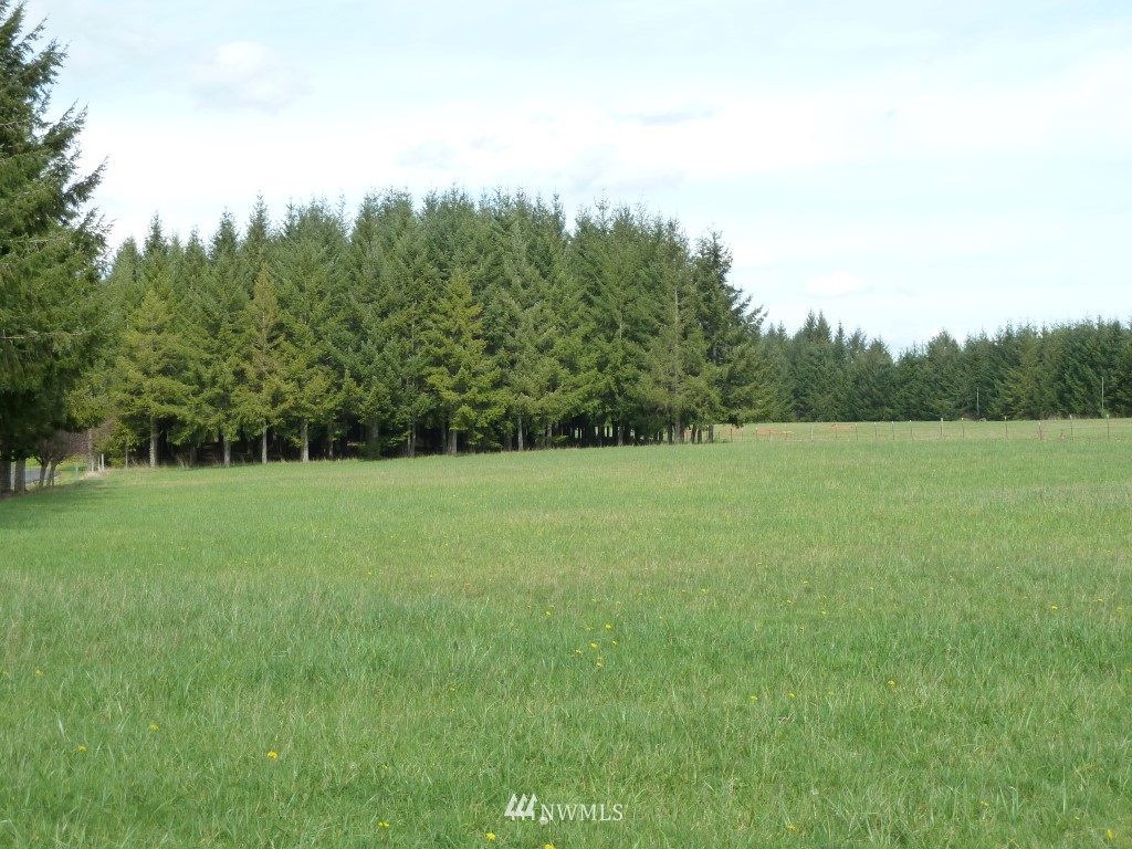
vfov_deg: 24.8
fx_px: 1929
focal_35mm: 59
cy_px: 424
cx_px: 566
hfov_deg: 32.7
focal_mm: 9.7
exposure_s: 1/320
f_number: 3.9
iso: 125
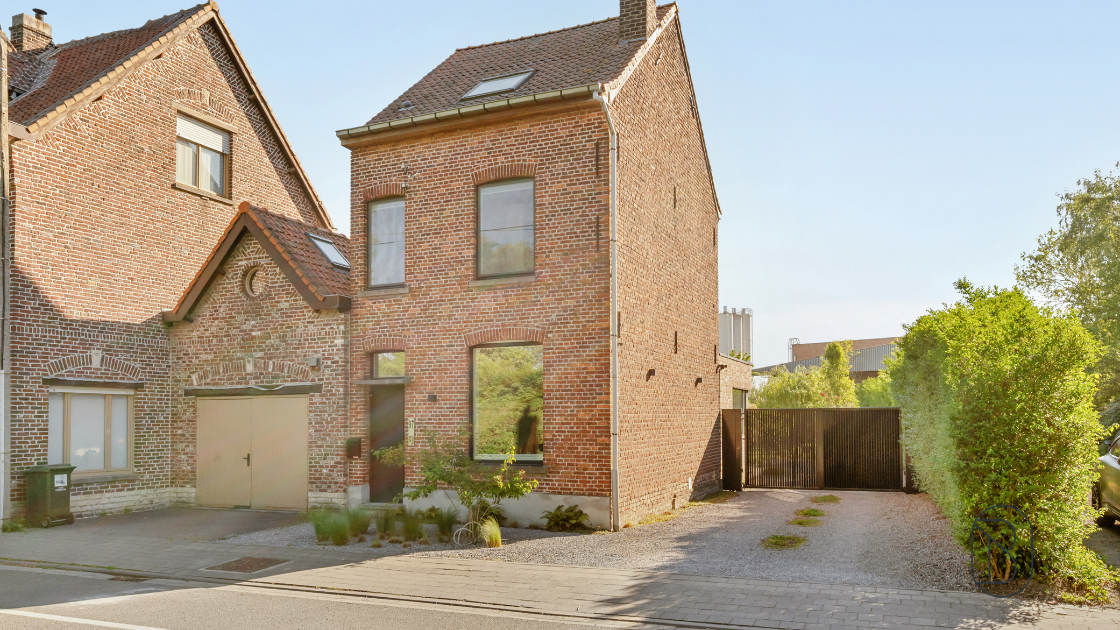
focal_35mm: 26
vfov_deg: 44.8
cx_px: 547
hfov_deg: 72.9
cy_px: 249
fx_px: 759
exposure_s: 1/250
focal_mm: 23.5
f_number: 11
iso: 320
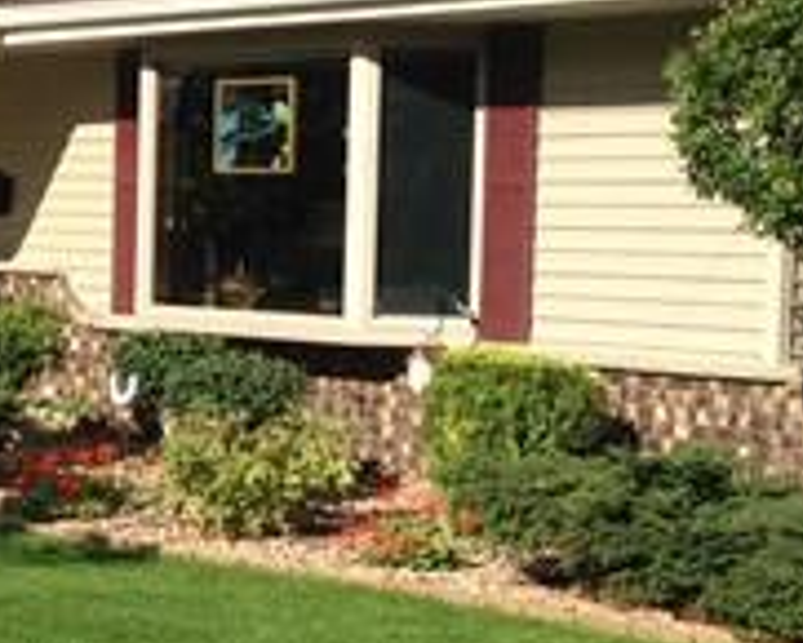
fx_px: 2711
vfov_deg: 13.5
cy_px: 319
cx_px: 306
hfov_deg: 16.8
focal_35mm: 114
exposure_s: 1/1427
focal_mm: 4.12
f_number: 2.4
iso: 50
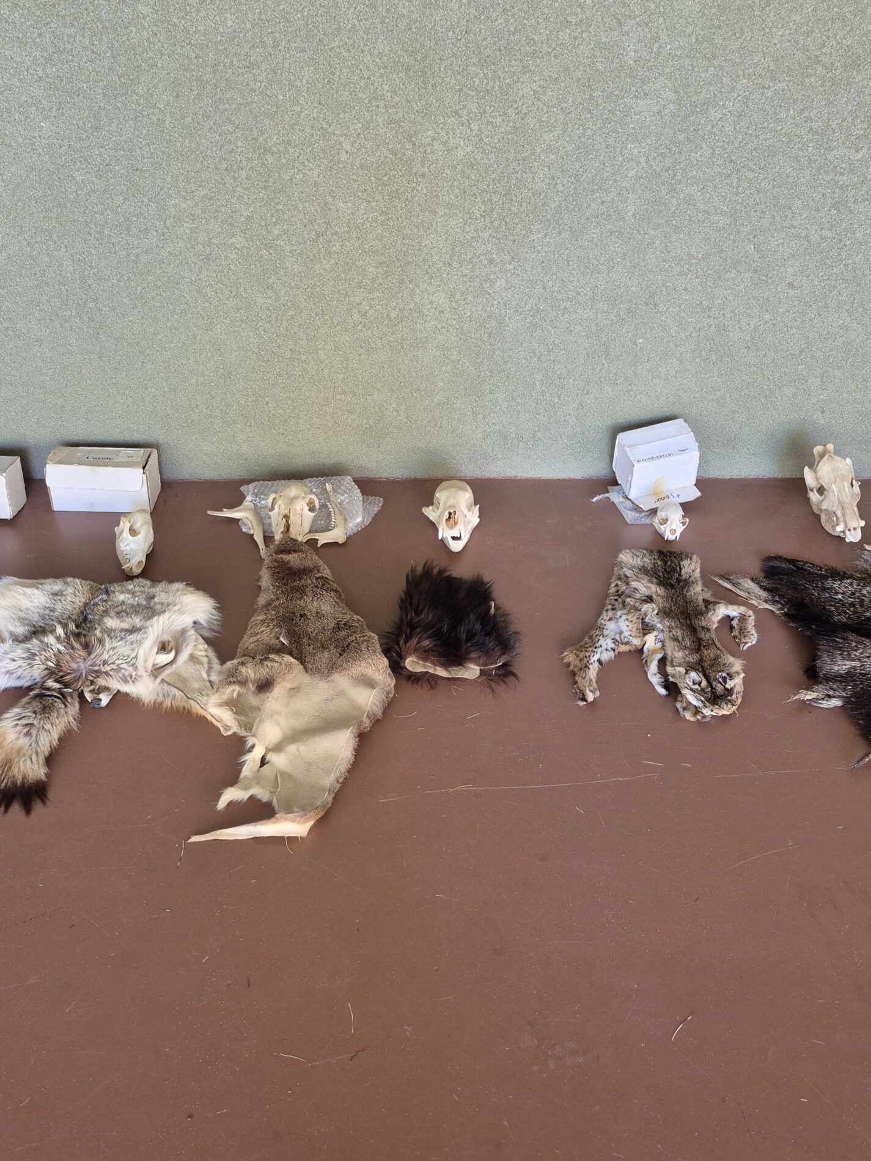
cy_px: 578
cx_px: 372
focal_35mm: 31
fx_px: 1040
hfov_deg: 45.3
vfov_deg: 58.3
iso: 500
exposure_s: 1/120
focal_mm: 5.4
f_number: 1.8
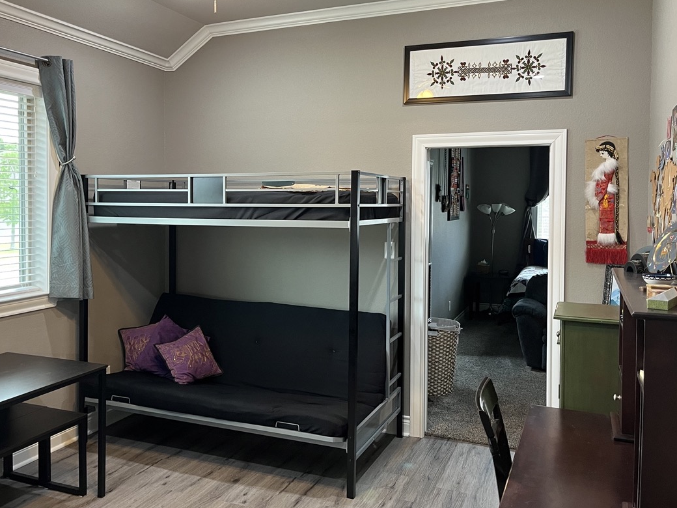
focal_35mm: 32
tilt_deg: -1.9
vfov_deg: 44.0
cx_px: 292
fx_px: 626
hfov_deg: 56.6
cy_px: 216
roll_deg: -0.4
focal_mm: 5.1
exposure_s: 1/60
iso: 125
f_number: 1.6
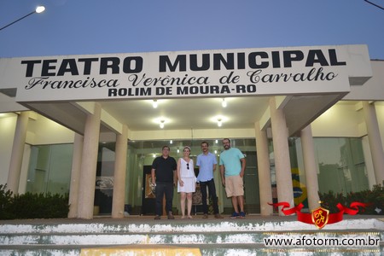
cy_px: 128
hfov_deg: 67.4
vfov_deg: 47.9
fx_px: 288
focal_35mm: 27
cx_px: 192
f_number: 3.5
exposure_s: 1/60
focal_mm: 18
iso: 450
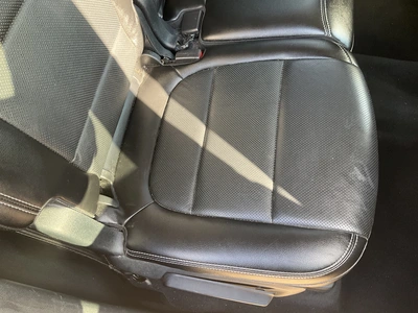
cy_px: 156
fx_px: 350
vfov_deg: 48.2
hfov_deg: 61.7
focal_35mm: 29
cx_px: 209
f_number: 1.8
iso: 100
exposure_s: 1/60
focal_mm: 3
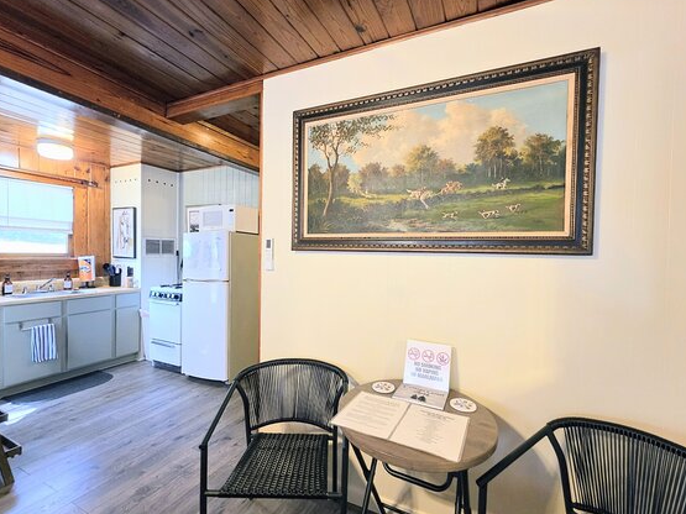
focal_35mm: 15
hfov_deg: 98.2
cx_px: 347
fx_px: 297
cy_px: 258
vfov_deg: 81.7
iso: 320
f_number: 1.9
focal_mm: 2.2
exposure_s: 1/60
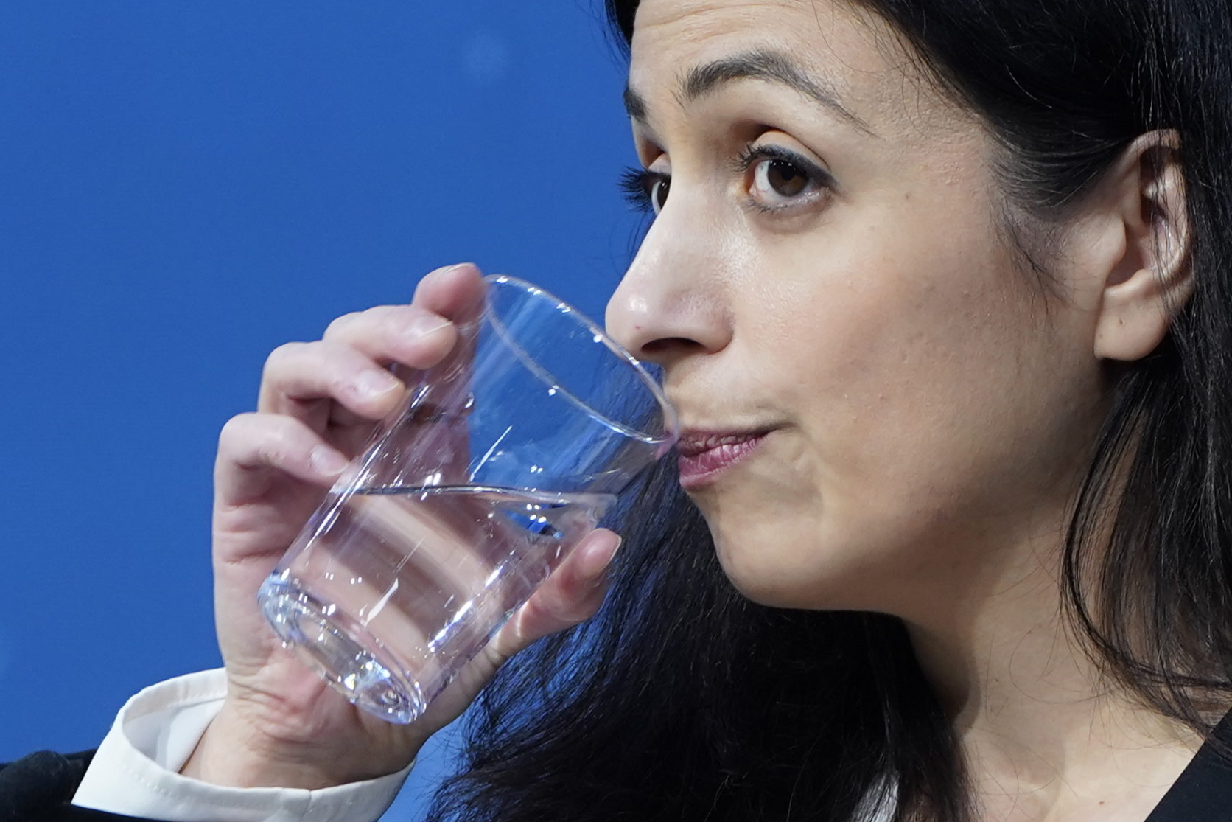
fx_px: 18446
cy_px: 261
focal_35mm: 539
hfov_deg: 3.8
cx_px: 752
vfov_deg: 2.6
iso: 1250
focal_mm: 235
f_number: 5.6
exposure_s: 1/160
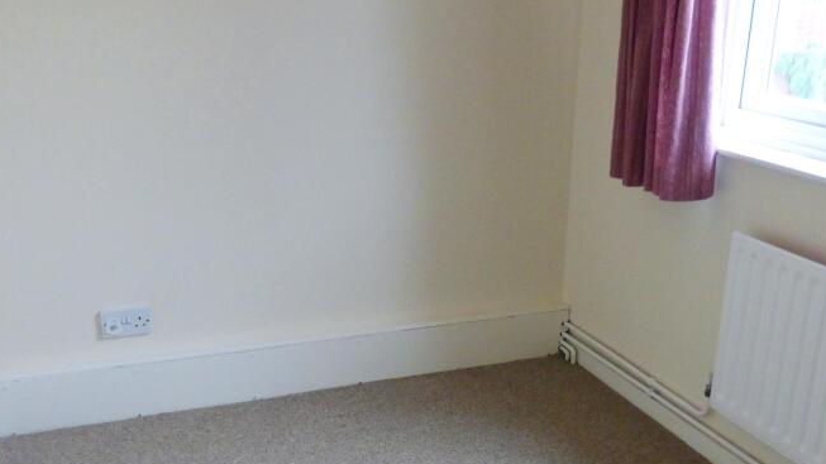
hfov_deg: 49.2
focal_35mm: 41
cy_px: 362
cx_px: 477
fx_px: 898
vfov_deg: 28.5
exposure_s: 1/30
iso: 400
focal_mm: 4.3
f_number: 3.3
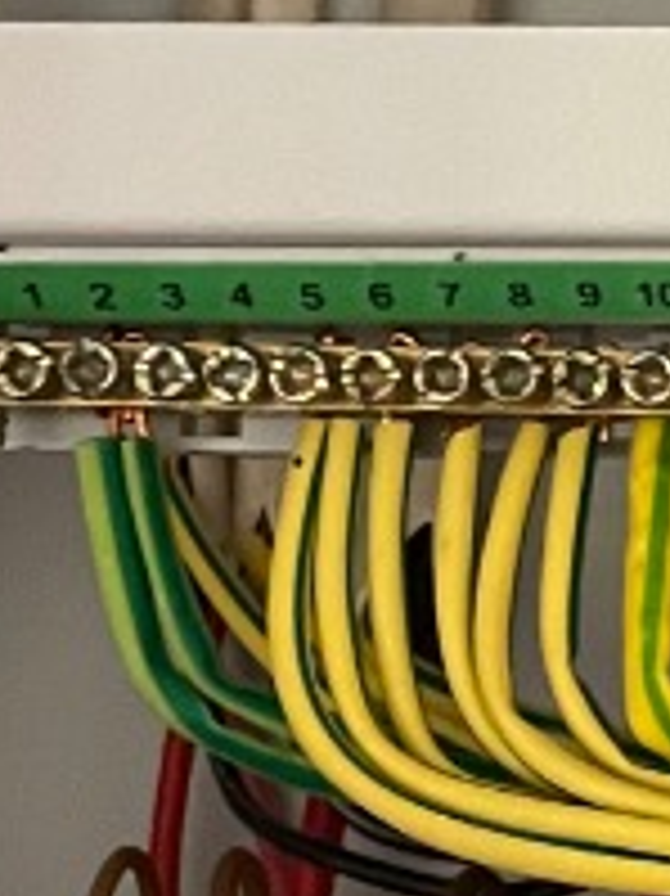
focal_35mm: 157
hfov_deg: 8.9
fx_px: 4056
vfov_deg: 12.6
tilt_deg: +3.8
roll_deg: -1.4
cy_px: 459
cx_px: 1362
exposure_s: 1/25
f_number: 1.6
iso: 500
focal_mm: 4.2
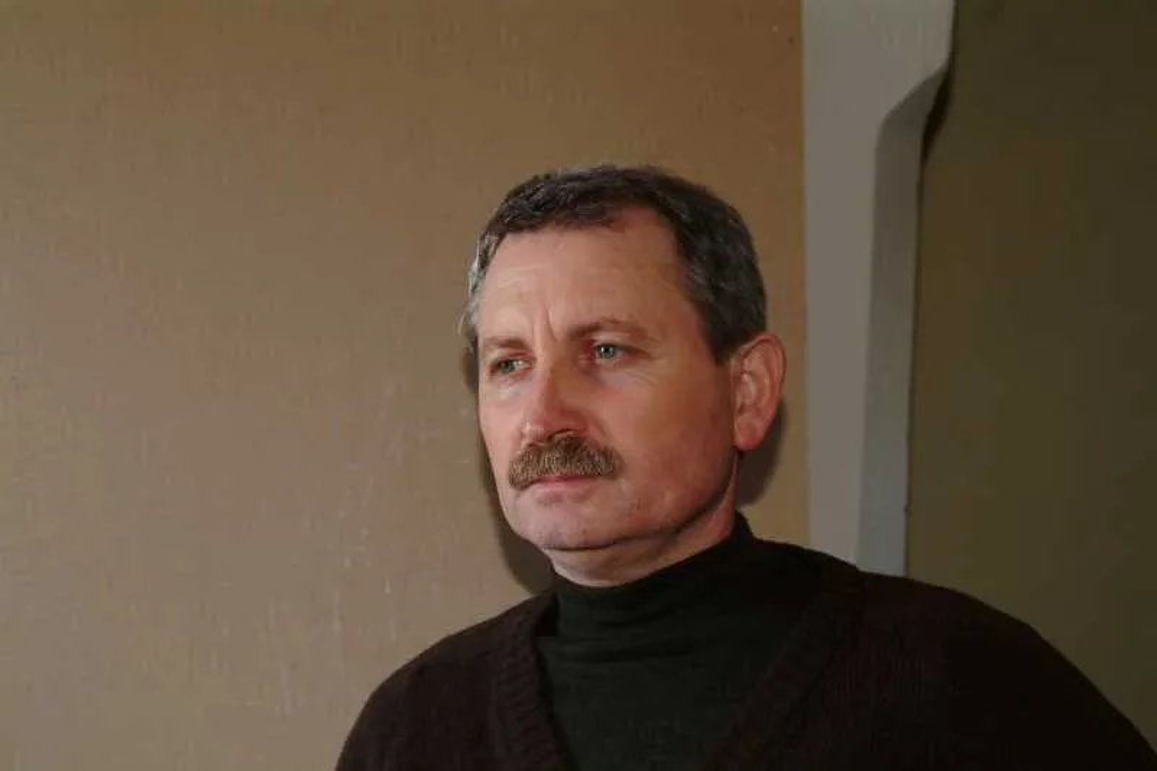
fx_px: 2121
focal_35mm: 66
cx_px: 578
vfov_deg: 20.6
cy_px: 386
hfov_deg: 30.5
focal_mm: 44
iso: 160
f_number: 4.2
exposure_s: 1/10
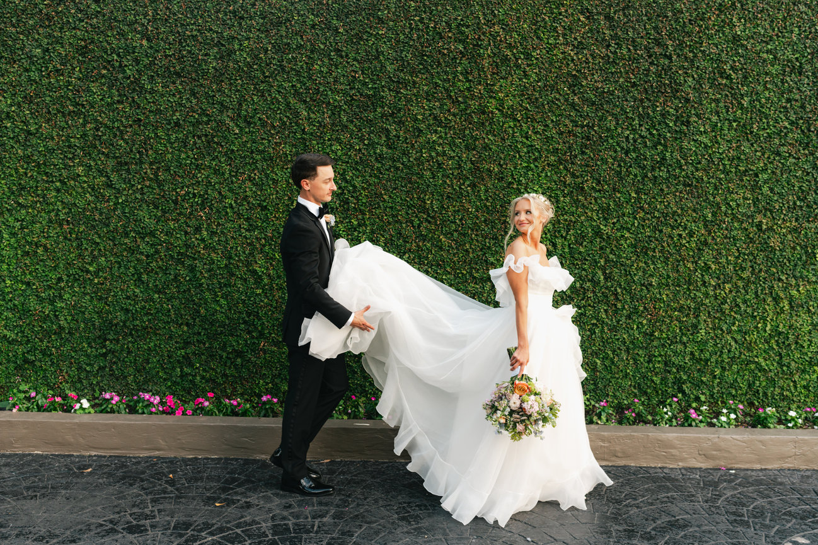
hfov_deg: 54.4
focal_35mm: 35
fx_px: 795
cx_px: 409
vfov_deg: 37.8
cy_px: 272
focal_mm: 35
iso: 500
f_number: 3.5
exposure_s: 1/320
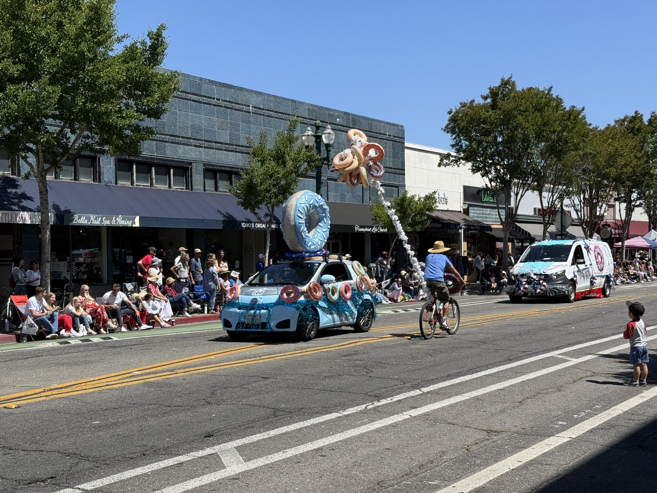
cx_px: 328
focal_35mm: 48
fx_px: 911
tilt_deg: +0.5
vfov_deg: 30.3
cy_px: 246
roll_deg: +2.0
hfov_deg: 39.7
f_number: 1.78
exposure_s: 1/4098
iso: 64
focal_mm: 6.76
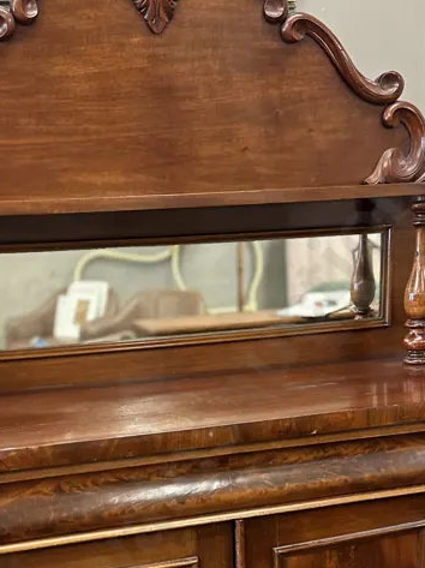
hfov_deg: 28.0
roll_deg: +2.3
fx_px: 852
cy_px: 444
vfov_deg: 35.8
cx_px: 205
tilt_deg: -17.2
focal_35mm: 52
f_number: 1.78
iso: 400
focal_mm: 6.86
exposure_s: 1/50
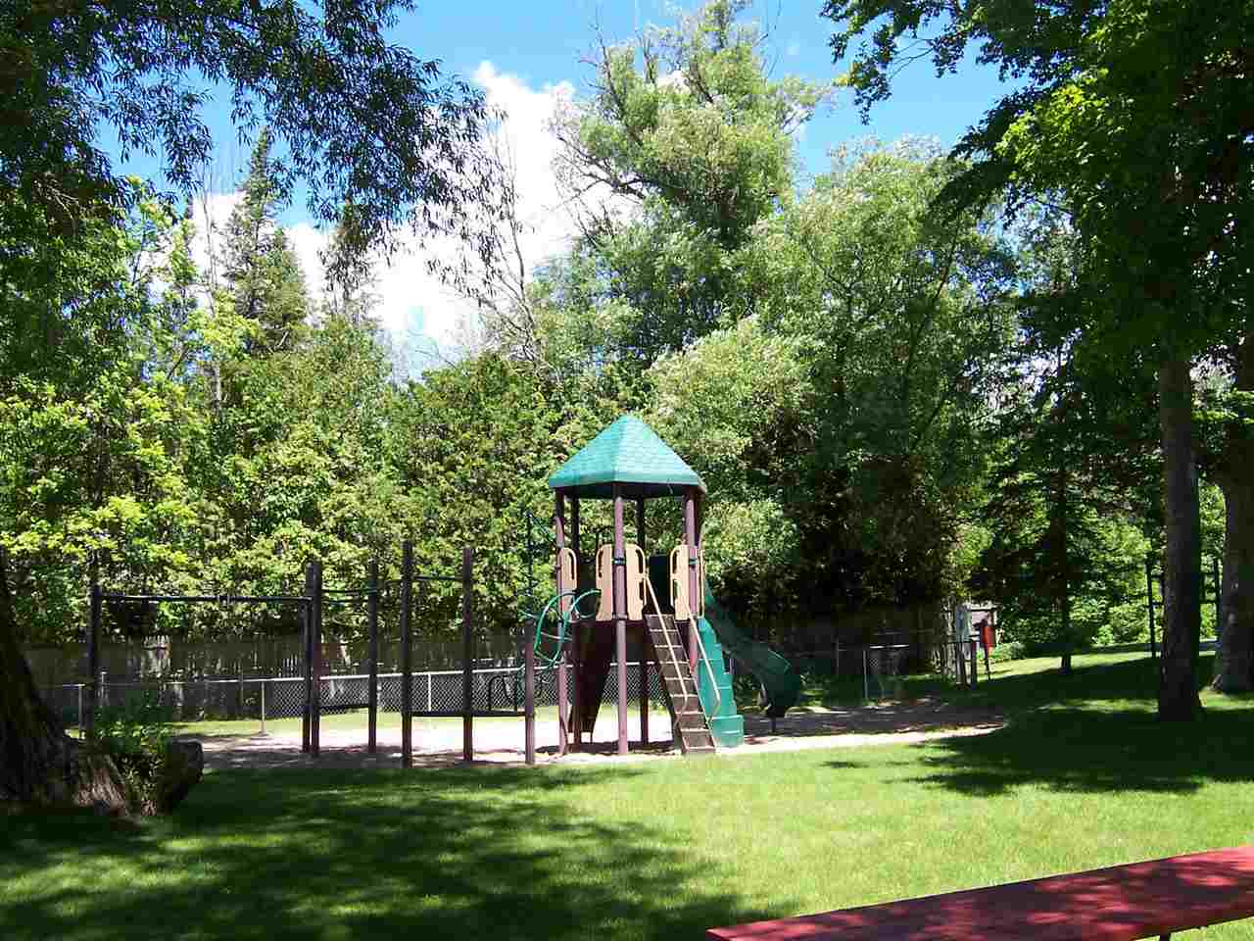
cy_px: 470
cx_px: 627
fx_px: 1304
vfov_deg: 39.7
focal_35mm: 36
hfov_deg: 51.4
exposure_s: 1/250
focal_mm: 5.6
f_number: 4
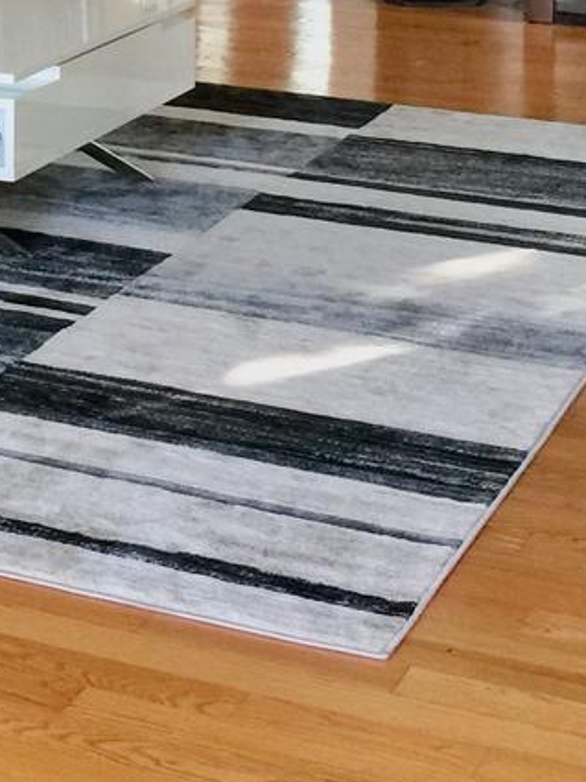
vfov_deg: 17.6
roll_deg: -0.5
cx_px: -55
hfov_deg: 13.8
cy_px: -210
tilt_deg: -3.4
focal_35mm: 105
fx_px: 2370
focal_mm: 4.15
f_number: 2.2
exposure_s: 1/15
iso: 50
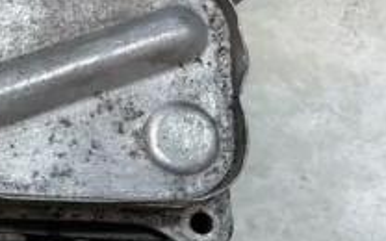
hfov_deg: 21.0
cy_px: 115
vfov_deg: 15.4
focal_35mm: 85
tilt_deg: -56.9
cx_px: -178
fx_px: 894
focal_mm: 4.2
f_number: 1.6
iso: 80
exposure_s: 1/100
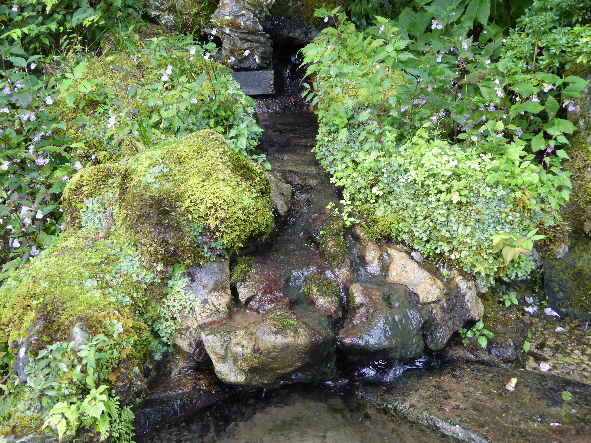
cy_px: 222
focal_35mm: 46
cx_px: 296
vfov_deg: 31.5
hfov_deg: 41.2
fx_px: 785
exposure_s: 1/60
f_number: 3.9
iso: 320
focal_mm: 7.8
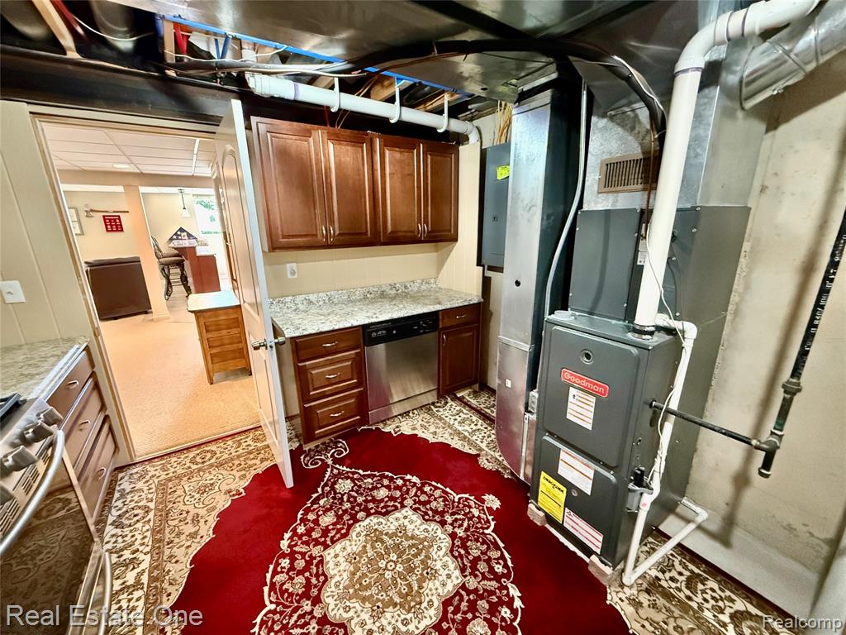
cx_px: 423
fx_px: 342
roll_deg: +0.9
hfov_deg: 102.1
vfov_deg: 85.7
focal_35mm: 14
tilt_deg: -16.1
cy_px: 318
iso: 1250
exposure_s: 1/59
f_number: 2.2
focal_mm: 2.22
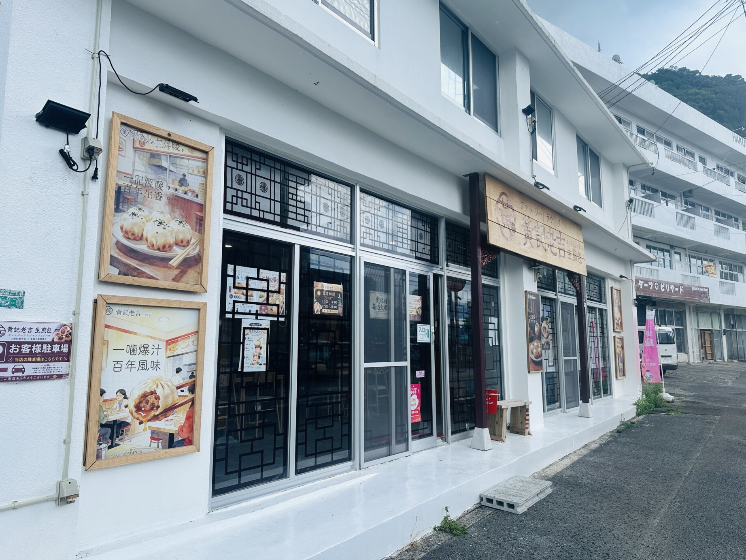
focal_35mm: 25
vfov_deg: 54.9
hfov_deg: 69.4
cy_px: 269
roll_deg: -0.2
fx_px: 539
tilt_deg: +7.2
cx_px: 360
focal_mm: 6.86
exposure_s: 1/1393
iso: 80
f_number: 1.78
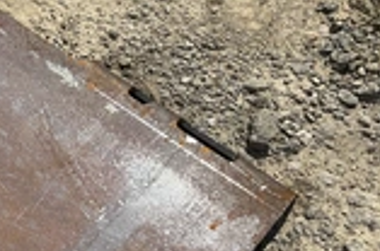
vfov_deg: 17.6
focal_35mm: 77
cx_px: -5
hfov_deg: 25.0
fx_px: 811
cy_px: 142
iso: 25
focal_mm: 3
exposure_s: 1/2959
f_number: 1.8
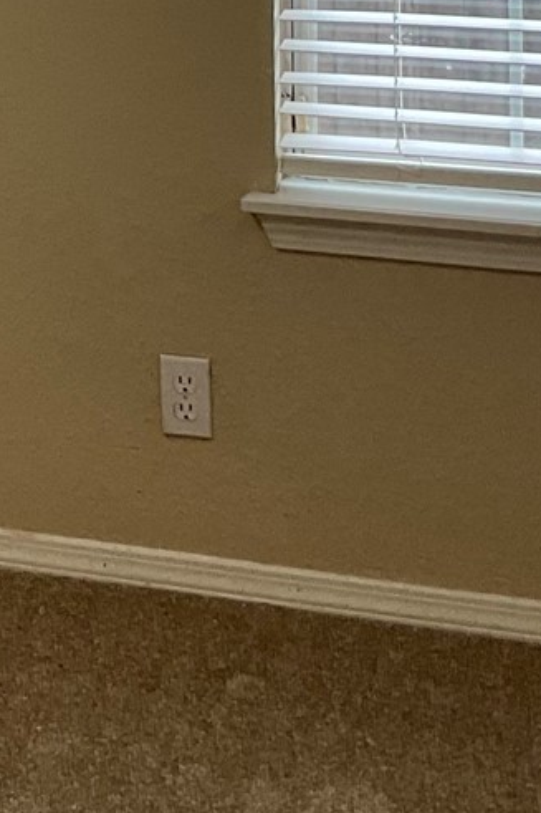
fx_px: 2662
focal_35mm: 118
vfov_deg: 16.4
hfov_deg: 11.0
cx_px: -334
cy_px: -257
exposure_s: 1/120
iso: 40
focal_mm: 3
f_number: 1.8
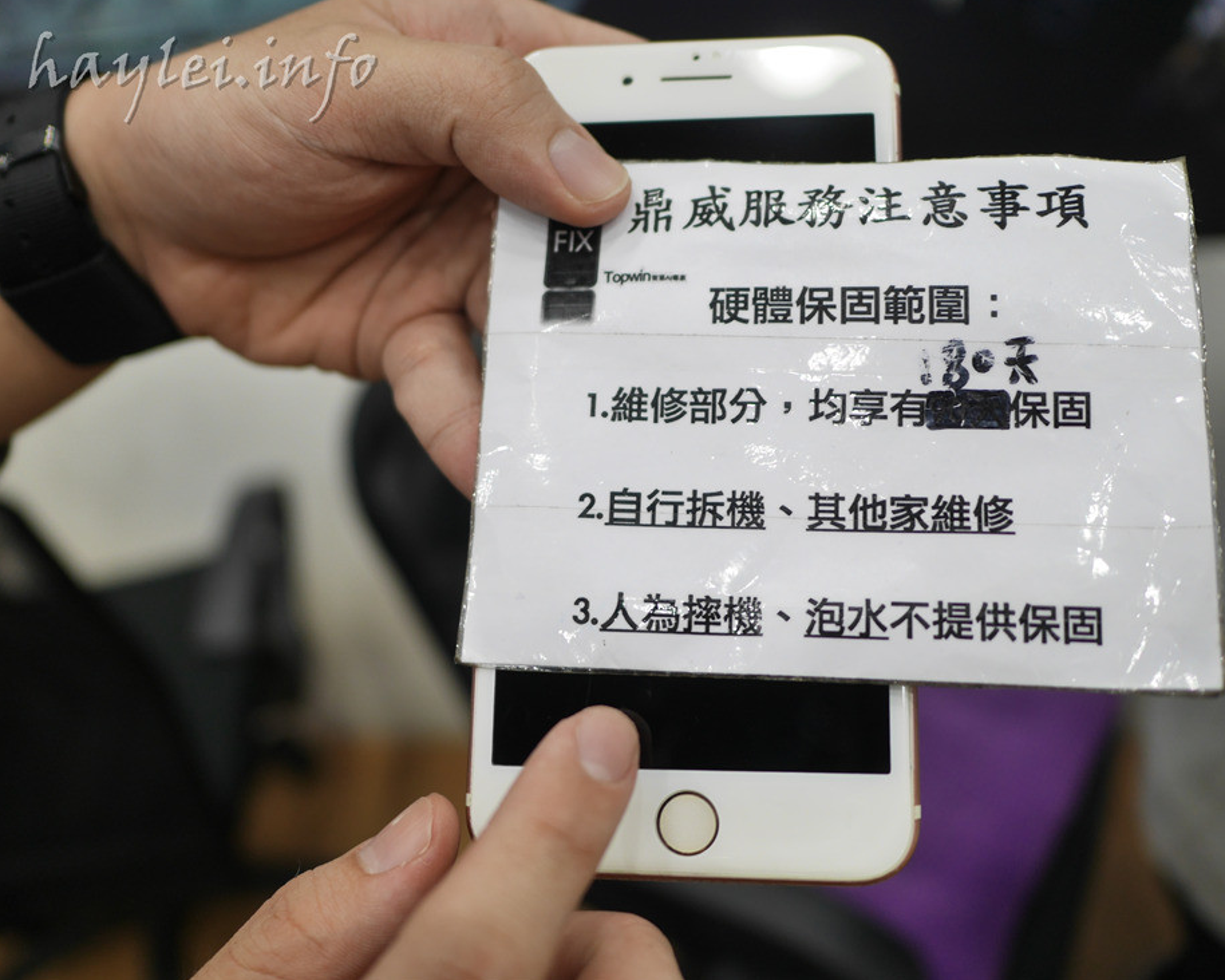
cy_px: 482
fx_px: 1160
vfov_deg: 45.8
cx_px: 643
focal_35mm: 32
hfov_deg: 55.6
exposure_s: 1/125
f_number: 1.7
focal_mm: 15
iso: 200
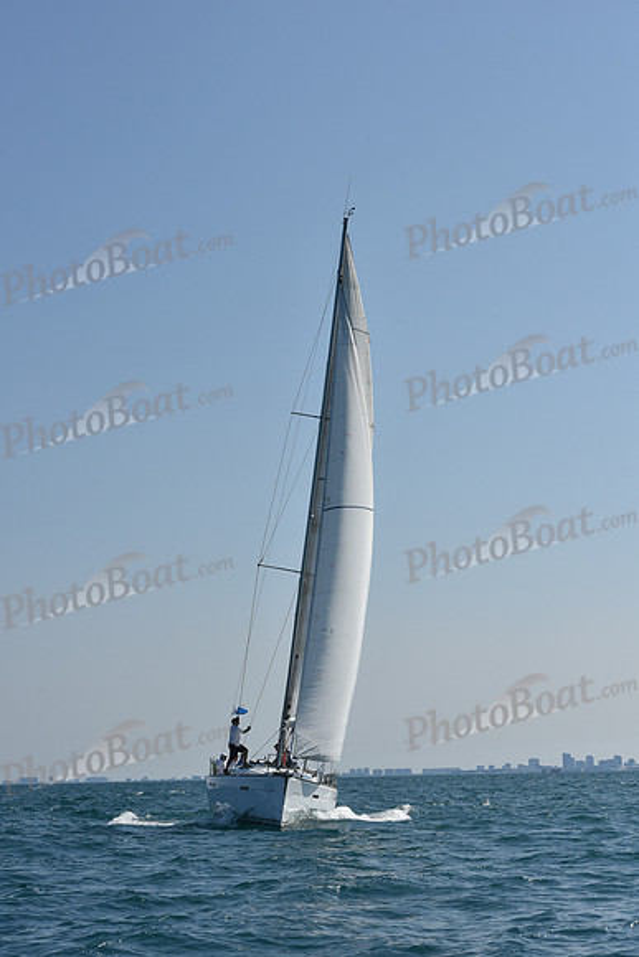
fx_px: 2129
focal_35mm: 80
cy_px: 478
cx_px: 320
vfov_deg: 25.4
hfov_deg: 17.1
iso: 250
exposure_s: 1/1600
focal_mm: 80
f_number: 9
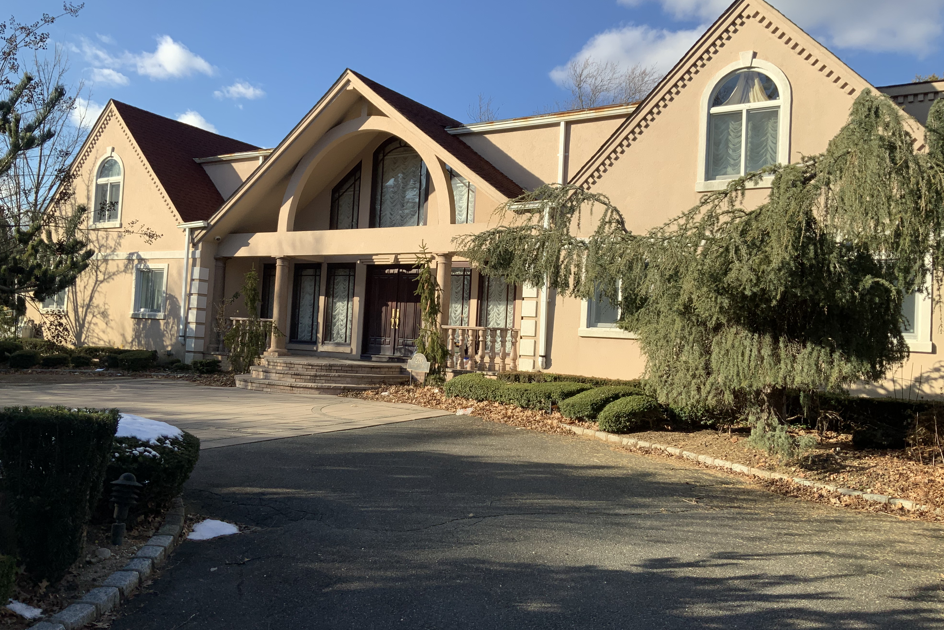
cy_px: 302
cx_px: 469
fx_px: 813
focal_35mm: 31
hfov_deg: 60.3
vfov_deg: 42.3
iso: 16
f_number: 1.8
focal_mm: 3
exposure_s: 1/1412
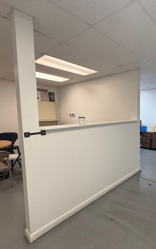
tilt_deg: -5.2
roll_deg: -0.3
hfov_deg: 54.5
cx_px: 130
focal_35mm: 20
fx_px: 136
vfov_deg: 85.1
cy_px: 124
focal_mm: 2.22
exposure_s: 1/120
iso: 200
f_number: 2.2
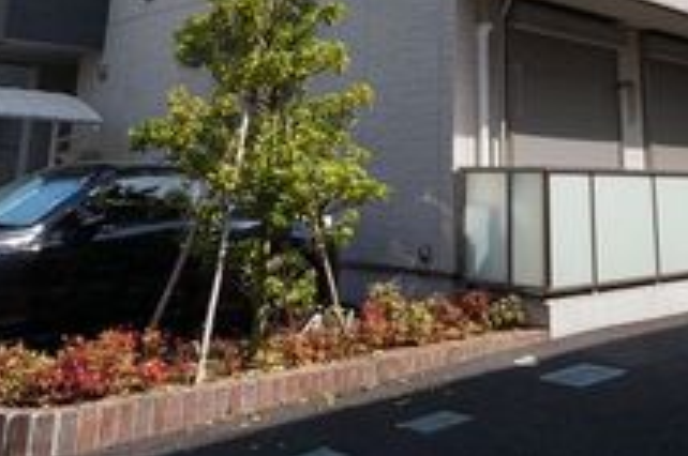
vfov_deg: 22.5
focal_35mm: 56
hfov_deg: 35.5
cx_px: 418
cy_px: -71
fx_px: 1069
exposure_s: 1/125
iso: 100
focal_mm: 16
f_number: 10
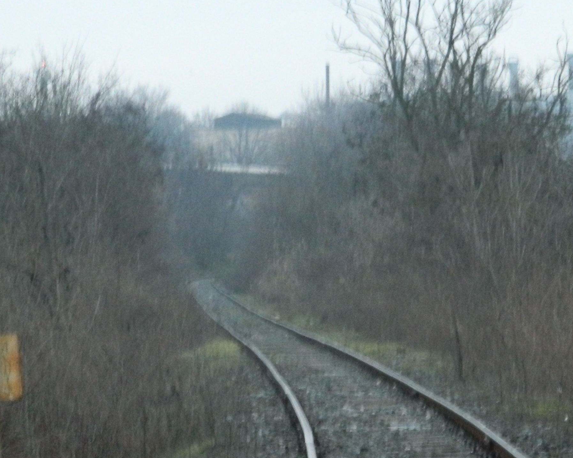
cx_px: 291
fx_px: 4104
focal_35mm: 242
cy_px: 285
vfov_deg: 6.4
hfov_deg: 8.0
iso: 400
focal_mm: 18.6
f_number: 4.5
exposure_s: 1/25
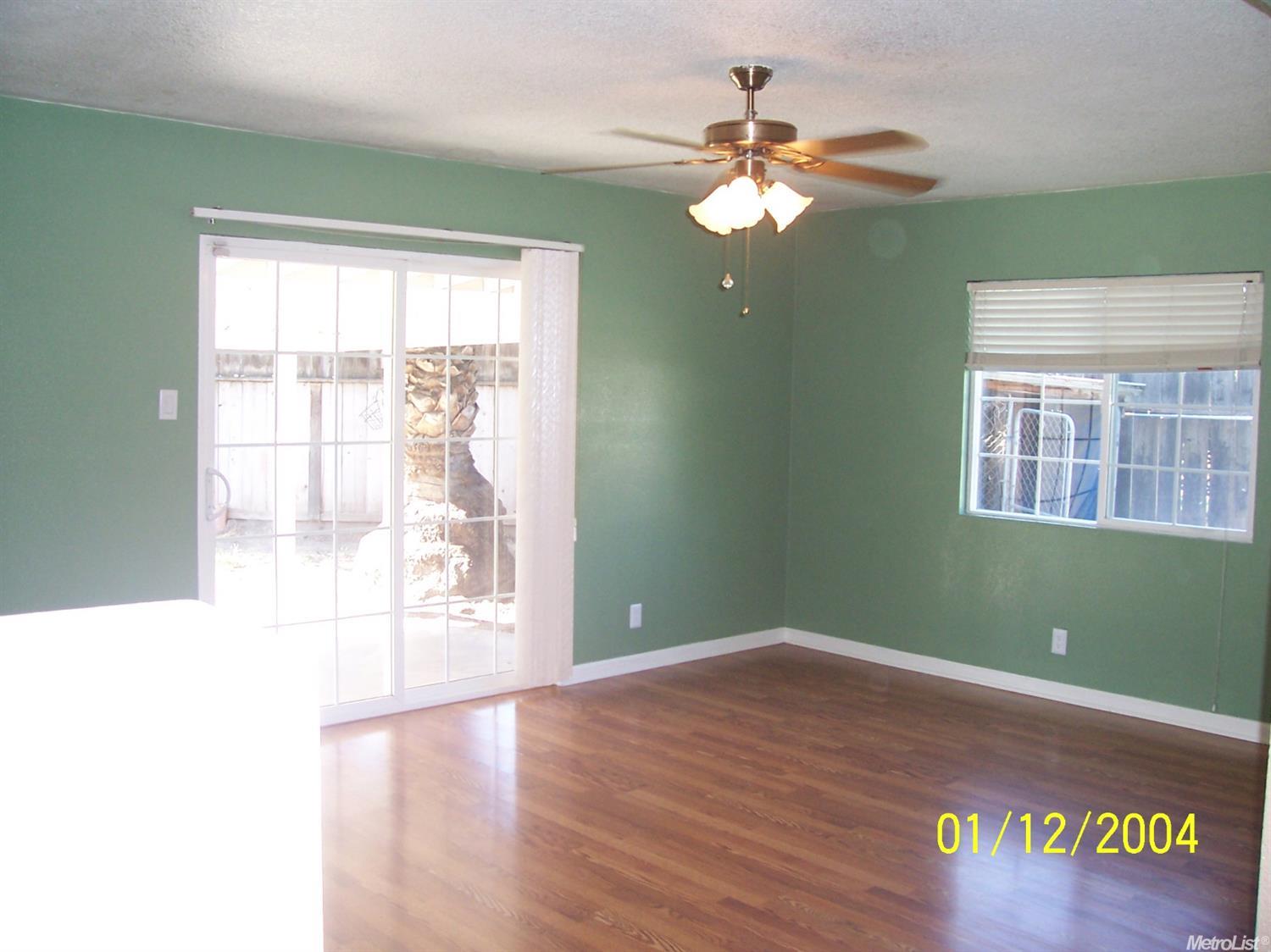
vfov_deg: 41.8
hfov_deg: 54.0
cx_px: 636
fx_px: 1248
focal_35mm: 34
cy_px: 476
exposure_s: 1/60
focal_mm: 5.6
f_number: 2.7
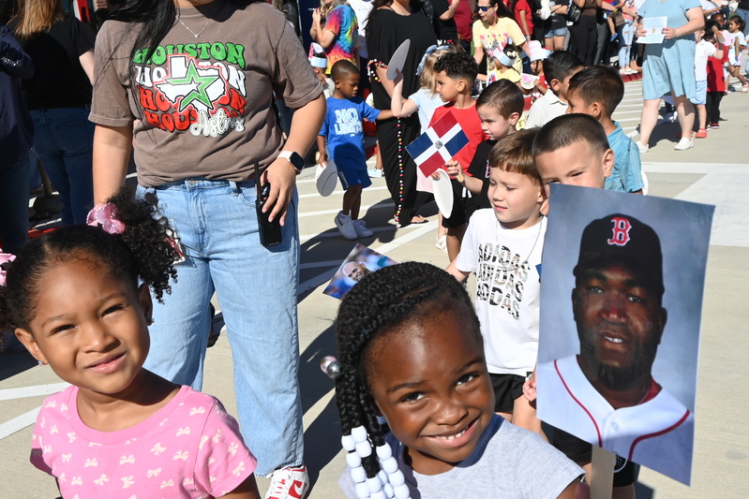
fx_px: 853
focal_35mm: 41
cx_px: 391
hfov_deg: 47.4
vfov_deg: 32.5
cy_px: 302
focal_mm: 21.5
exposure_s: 1/500
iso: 100
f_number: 8
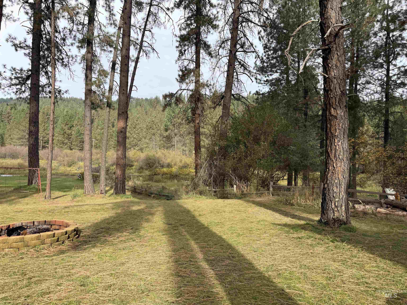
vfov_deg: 56.8
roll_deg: -1.9
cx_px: 204
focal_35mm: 24
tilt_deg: +2.0
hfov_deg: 71.6
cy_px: 152
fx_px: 282
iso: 80
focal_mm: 6.76
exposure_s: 1/1410
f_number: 1.78
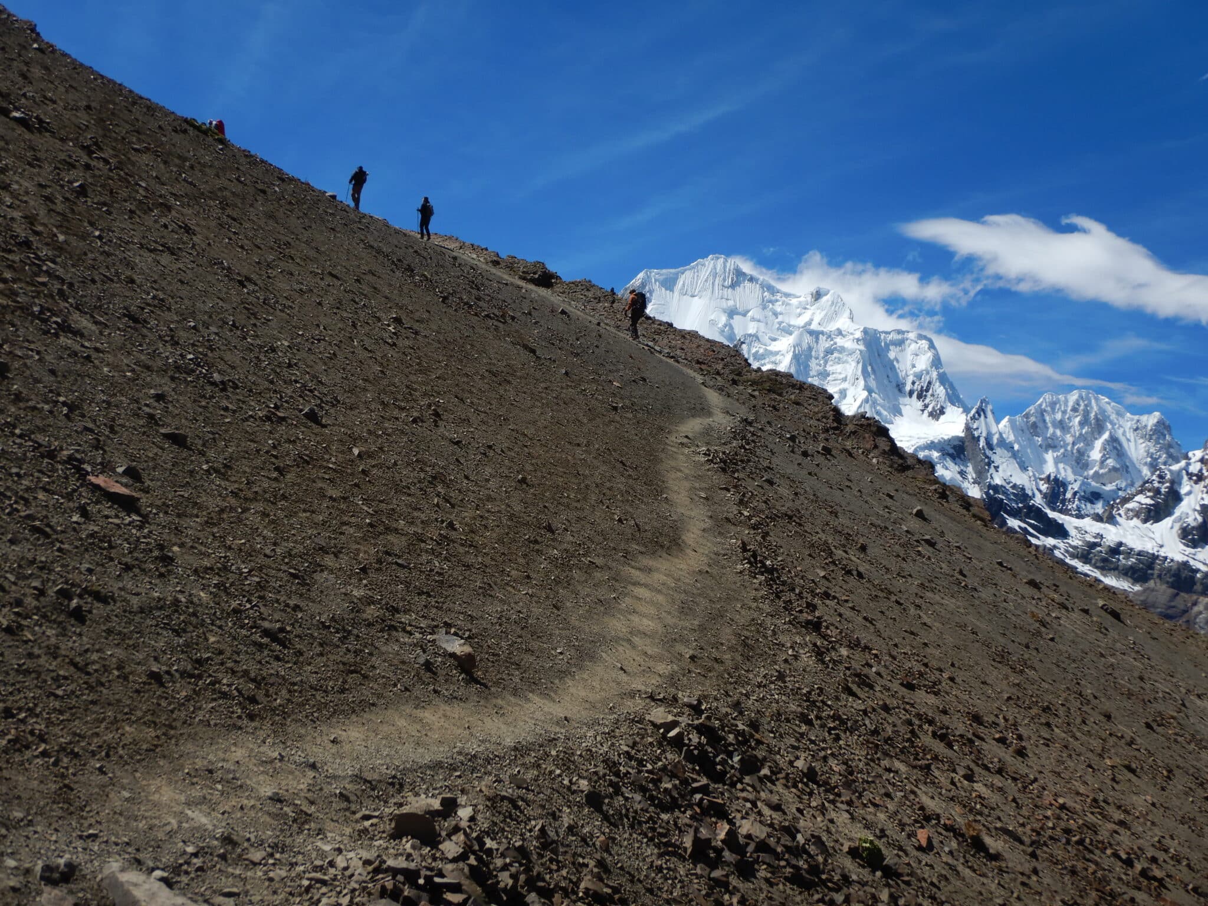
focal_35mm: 40
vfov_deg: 36.0
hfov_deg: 46.8
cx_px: 604
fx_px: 1396
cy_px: 453
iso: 125
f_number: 8.4
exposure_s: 1/400
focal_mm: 7.2
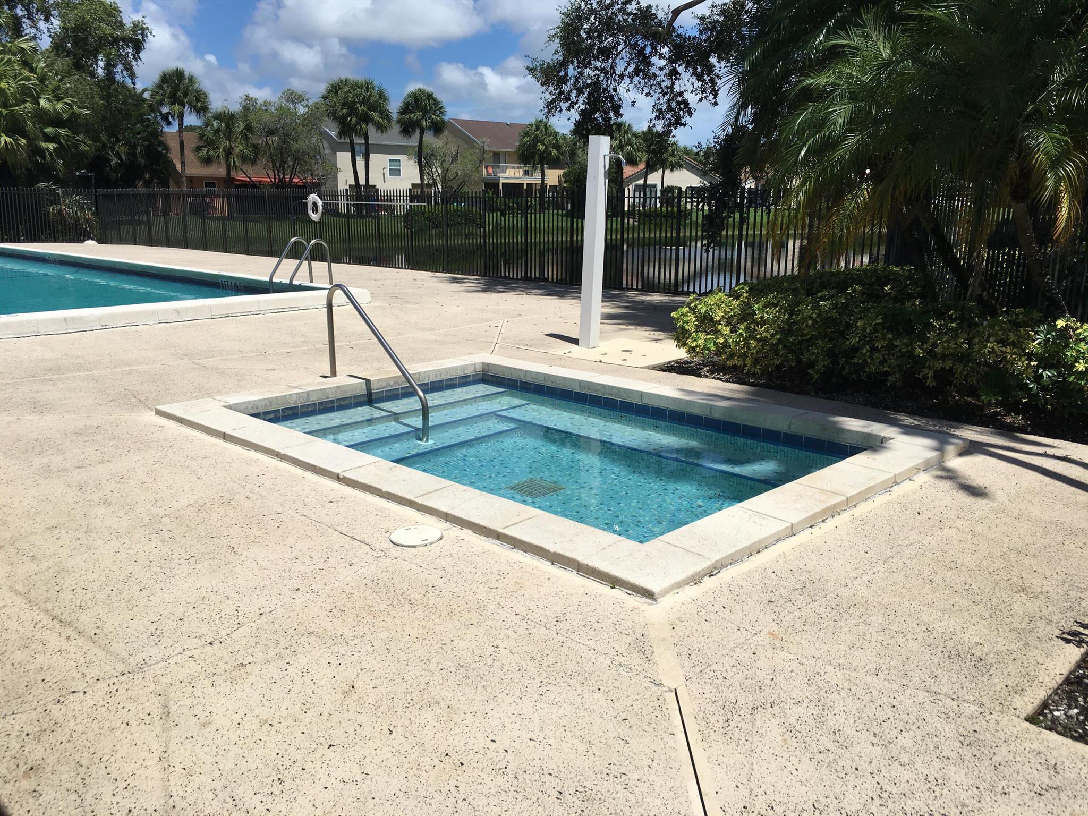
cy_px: 408
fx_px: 911
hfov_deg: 61.7
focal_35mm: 29
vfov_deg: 48.2
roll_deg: -0.2
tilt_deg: -10.7
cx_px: 544
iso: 25
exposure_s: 1/3205
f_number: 2.2
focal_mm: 4.15
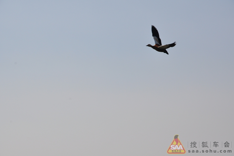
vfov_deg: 8.7
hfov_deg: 13.1
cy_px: 78
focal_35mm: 158
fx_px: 1022
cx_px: 117
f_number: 11
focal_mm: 105
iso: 200
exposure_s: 1/500
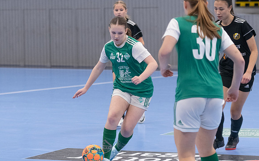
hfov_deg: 12.5
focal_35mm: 168
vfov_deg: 7.8
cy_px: 86
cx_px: 130
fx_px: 1185
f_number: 3.5
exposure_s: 1/500
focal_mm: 105
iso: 5600
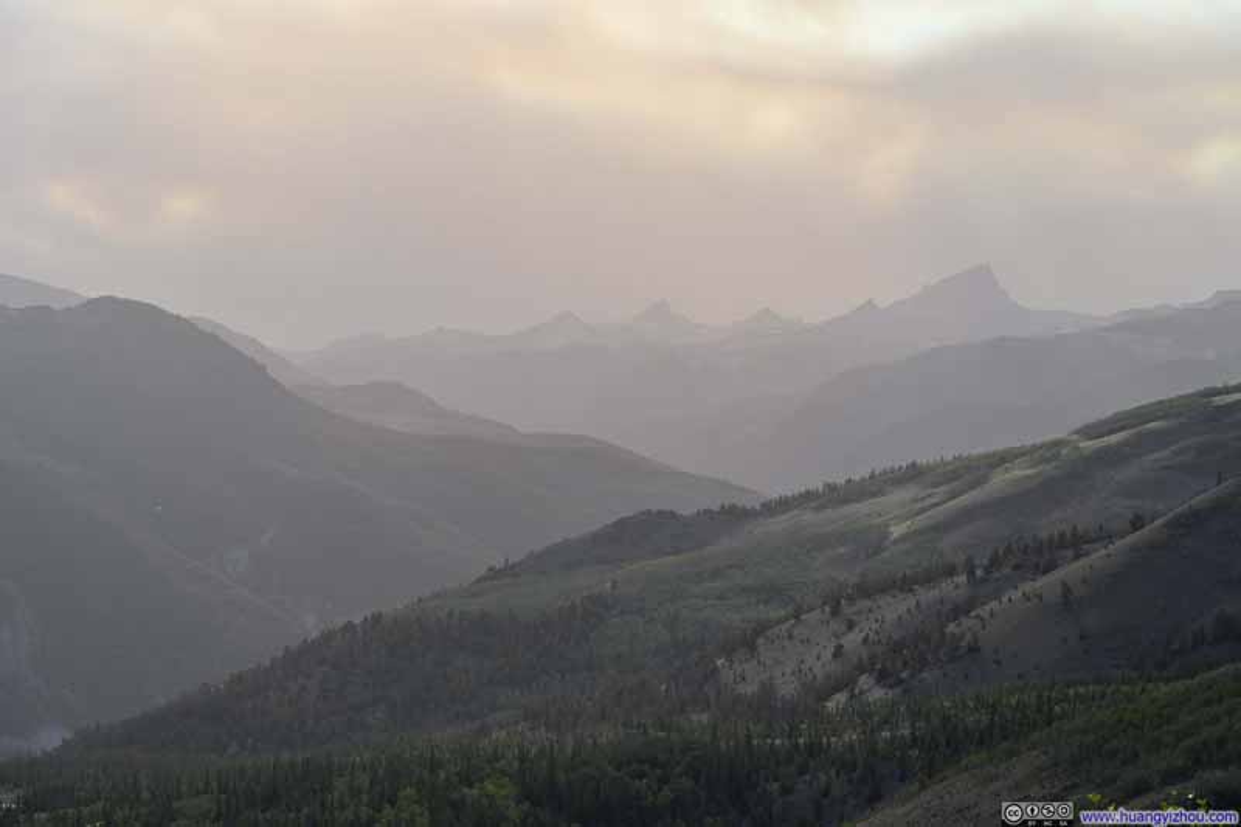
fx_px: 2481
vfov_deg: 18.9
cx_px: 620
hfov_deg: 28.1
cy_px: 414
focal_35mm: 72
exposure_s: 1/400
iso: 64
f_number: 6.3
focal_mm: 72
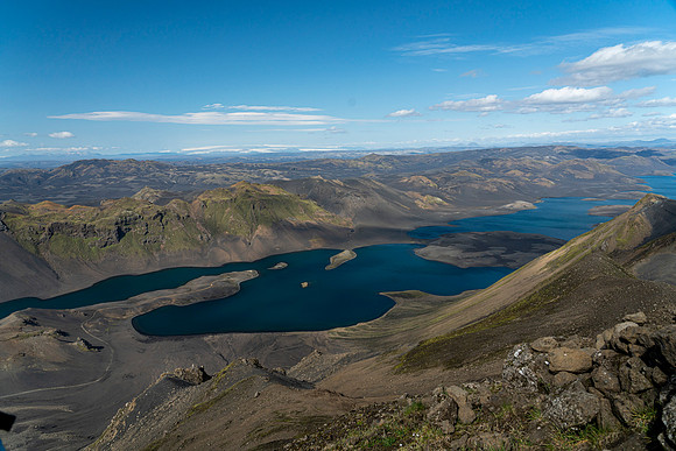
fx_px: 451
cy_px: 226
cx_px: 338
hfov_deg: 73.7
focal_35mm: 24
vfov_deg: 53.2
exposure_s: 1/640
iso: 200
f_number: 7.1
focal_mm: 24
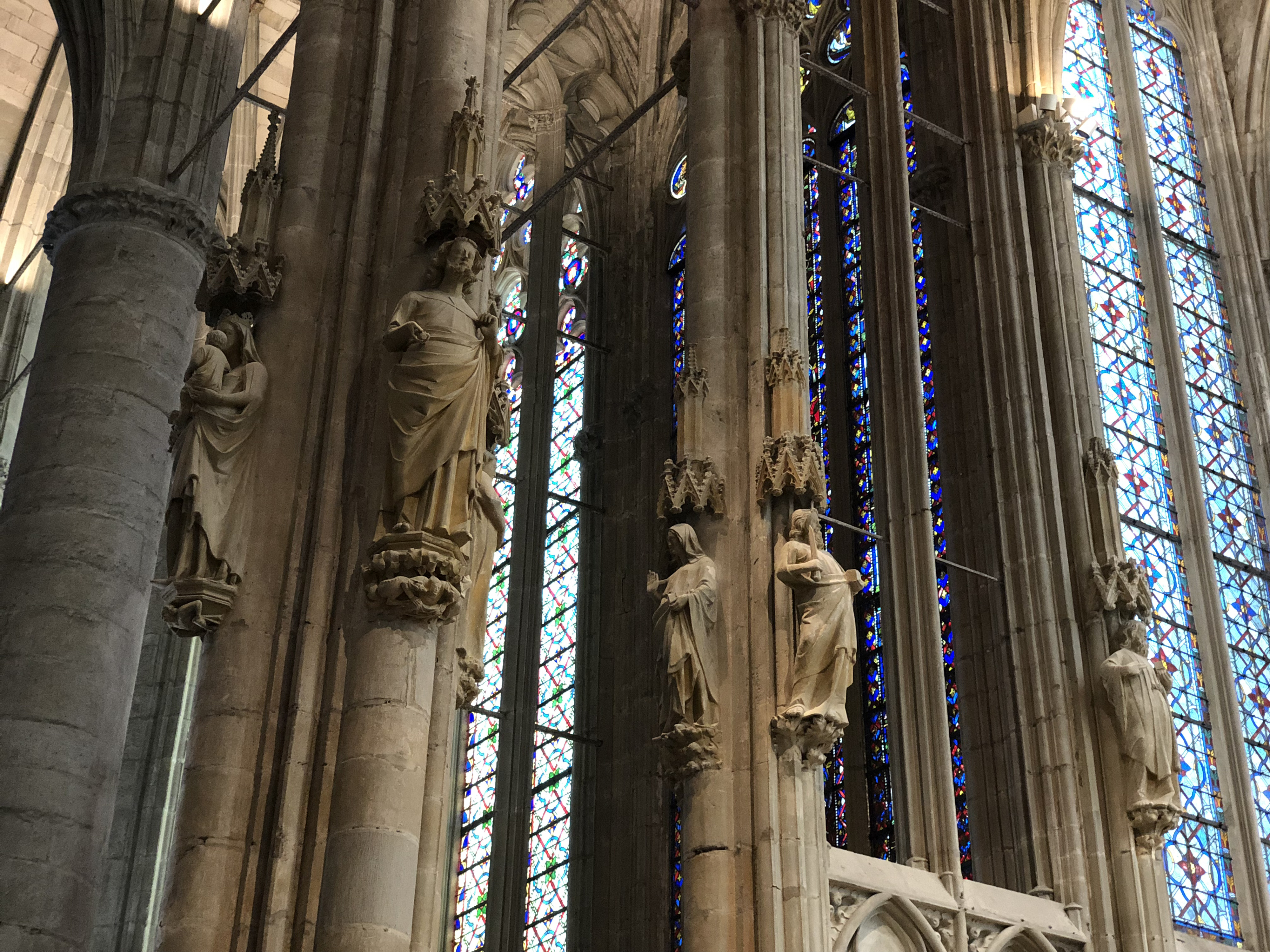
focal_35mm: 52
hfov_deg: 36.8
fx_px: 1908
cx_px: 635
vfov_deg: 28.0
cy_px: 476
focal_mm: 6
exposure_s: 1/14
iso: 160
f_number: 2.4
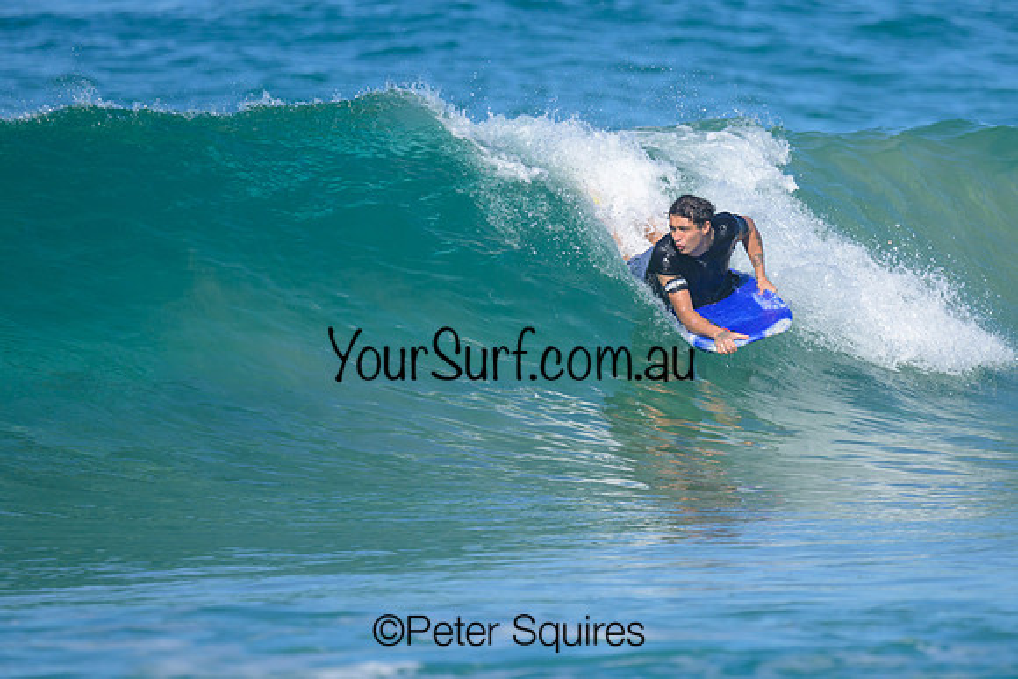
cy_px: 273
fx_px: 31134
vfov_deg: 1.2
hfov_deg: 1.9
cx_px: 591
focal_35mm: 1101
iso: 280
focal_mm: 800
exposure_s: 1/2000
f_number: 6.3
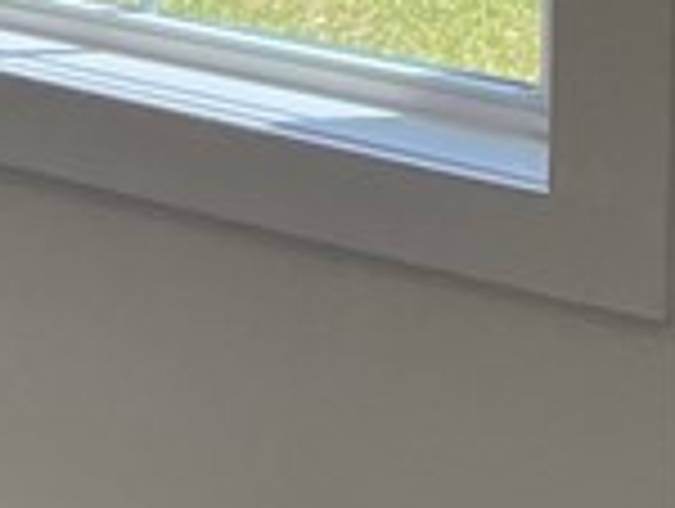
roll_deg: +0.6
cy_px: -818
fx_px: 3457
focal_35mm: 177
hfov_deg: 8.5
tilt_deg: -2.2
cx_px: -1611
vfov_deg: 7.7
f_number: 1.6
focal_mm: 4.2
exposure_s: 1/520
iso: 32
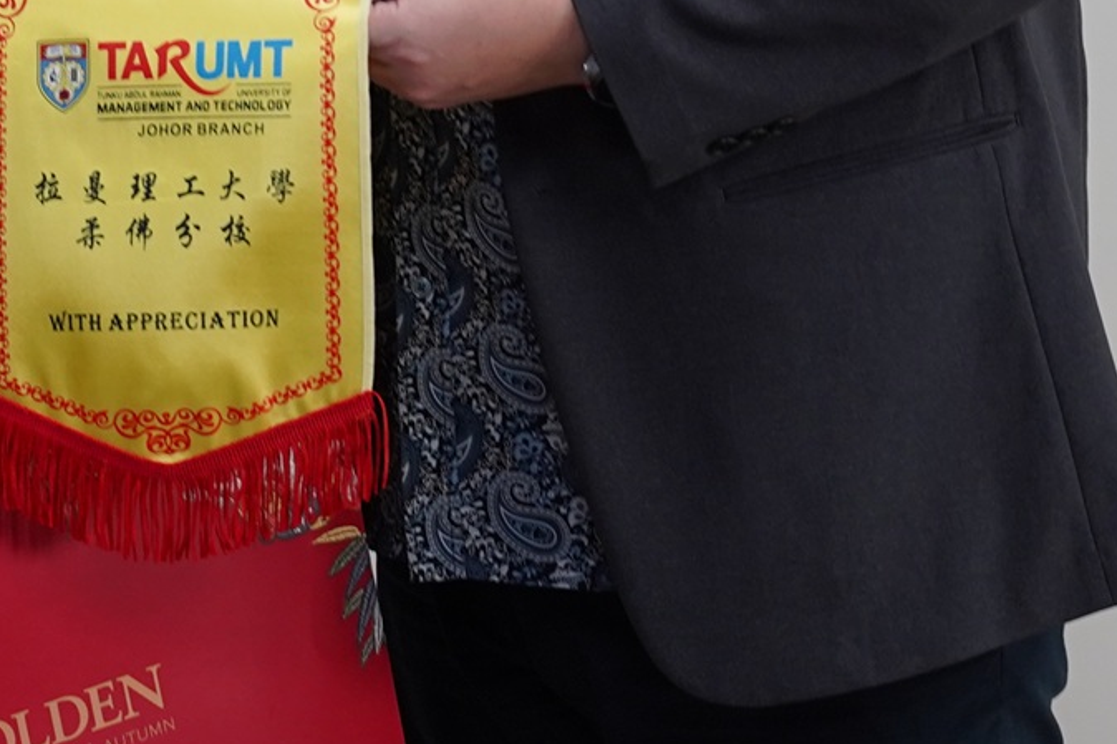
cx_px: 404
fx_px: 5535
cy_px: -439
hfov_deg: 11.5
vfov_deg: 7.5
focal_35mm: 178
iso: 400
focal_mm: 40.1
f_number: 2.8
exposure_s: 1/100
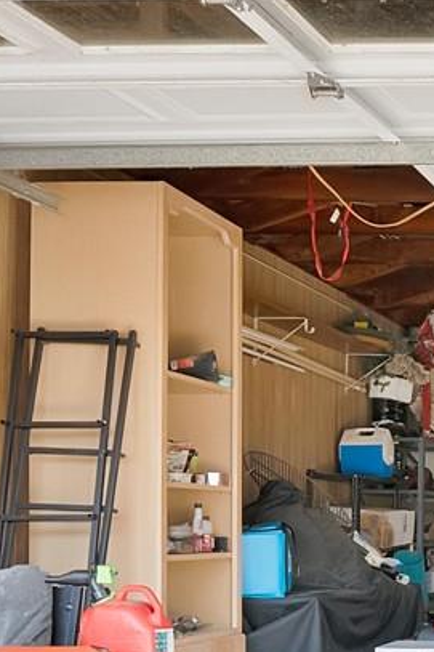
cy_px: 527
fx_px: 1068
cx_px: 749
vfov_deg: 32.9
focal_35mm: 59
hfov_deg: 18.6
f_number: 9
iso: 800
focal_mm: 12
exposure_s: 1/6
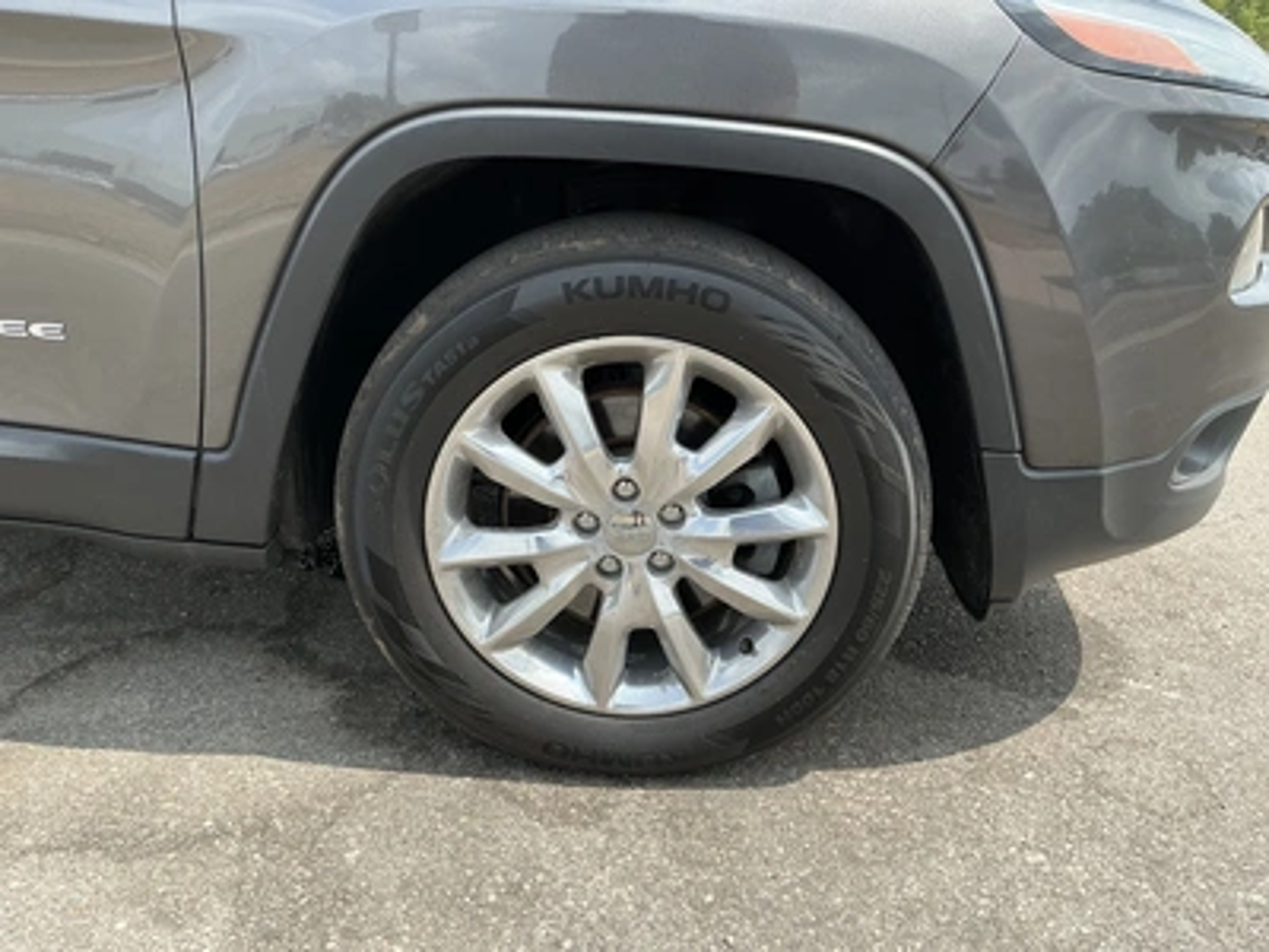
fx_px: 1026
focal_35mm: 28
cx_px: 634
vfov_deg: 49.7
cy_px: 476
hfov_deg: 63.4
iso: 25
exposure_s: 1/709
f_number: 1.8
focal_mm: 3
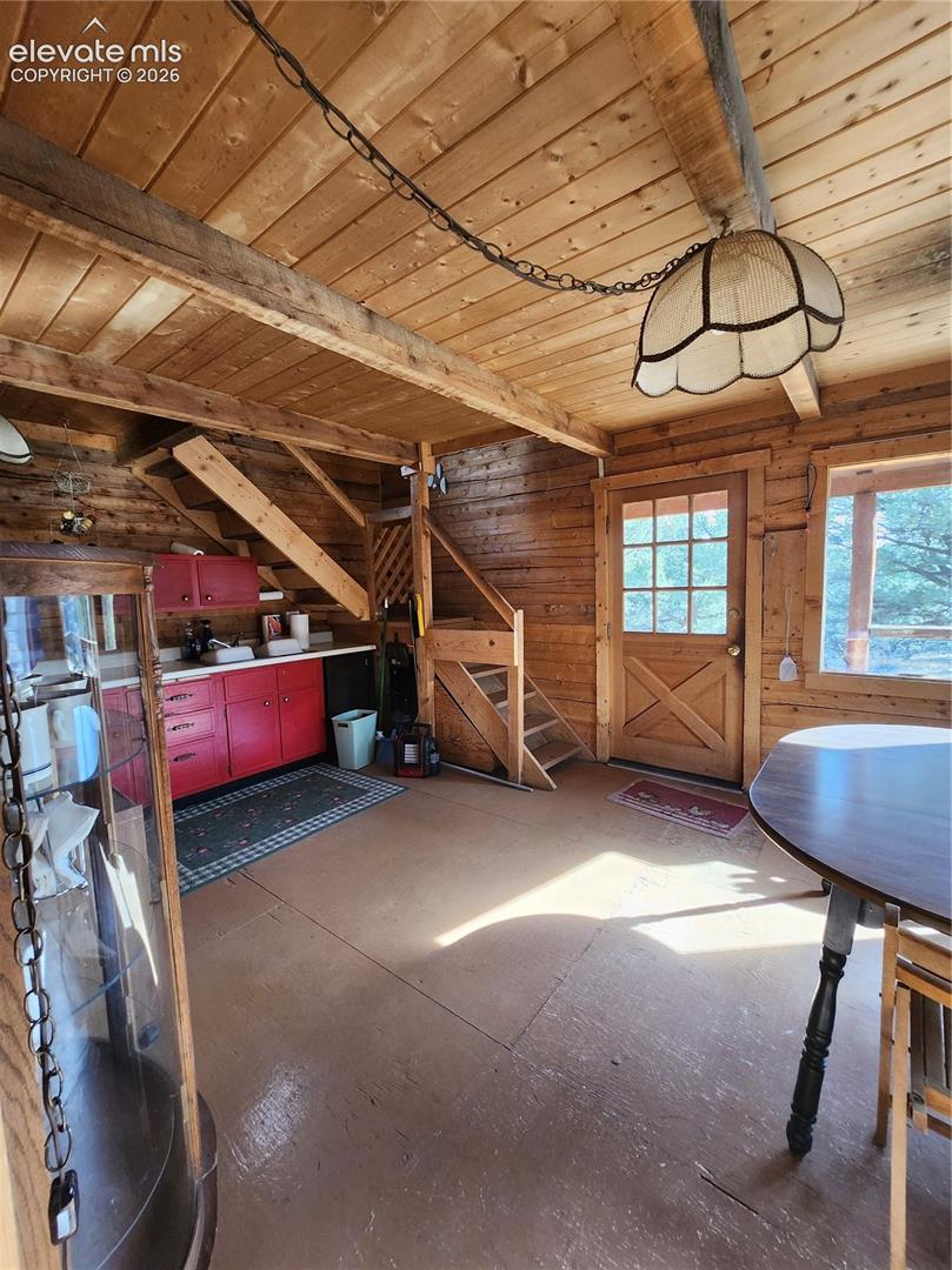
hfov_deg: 89.9
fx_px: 477
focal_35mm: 13
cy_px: 635
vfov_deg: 106.2
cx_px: 476
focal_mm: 1.74
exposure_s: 1/60
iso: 160
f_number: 2.2
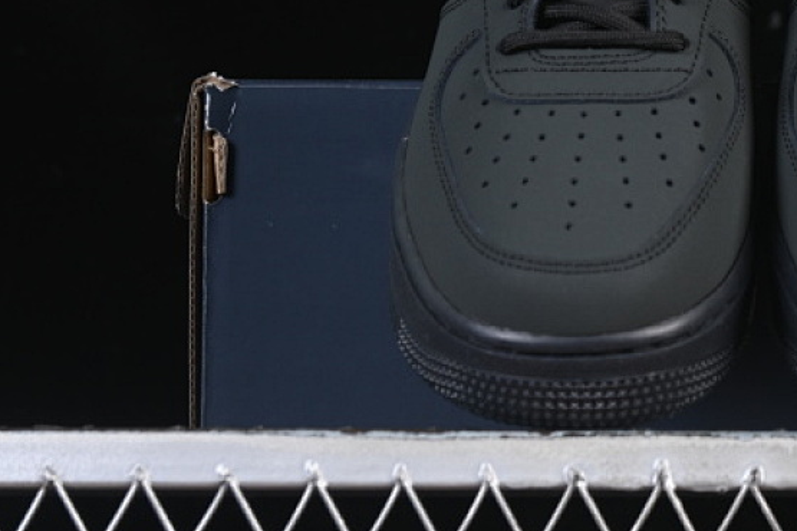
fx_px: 3232
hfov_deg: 13.9
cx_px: 761
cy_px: 108
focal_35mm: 146
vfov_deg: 9.4
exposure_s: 1/50
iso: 160
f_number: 6.3
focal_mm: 50
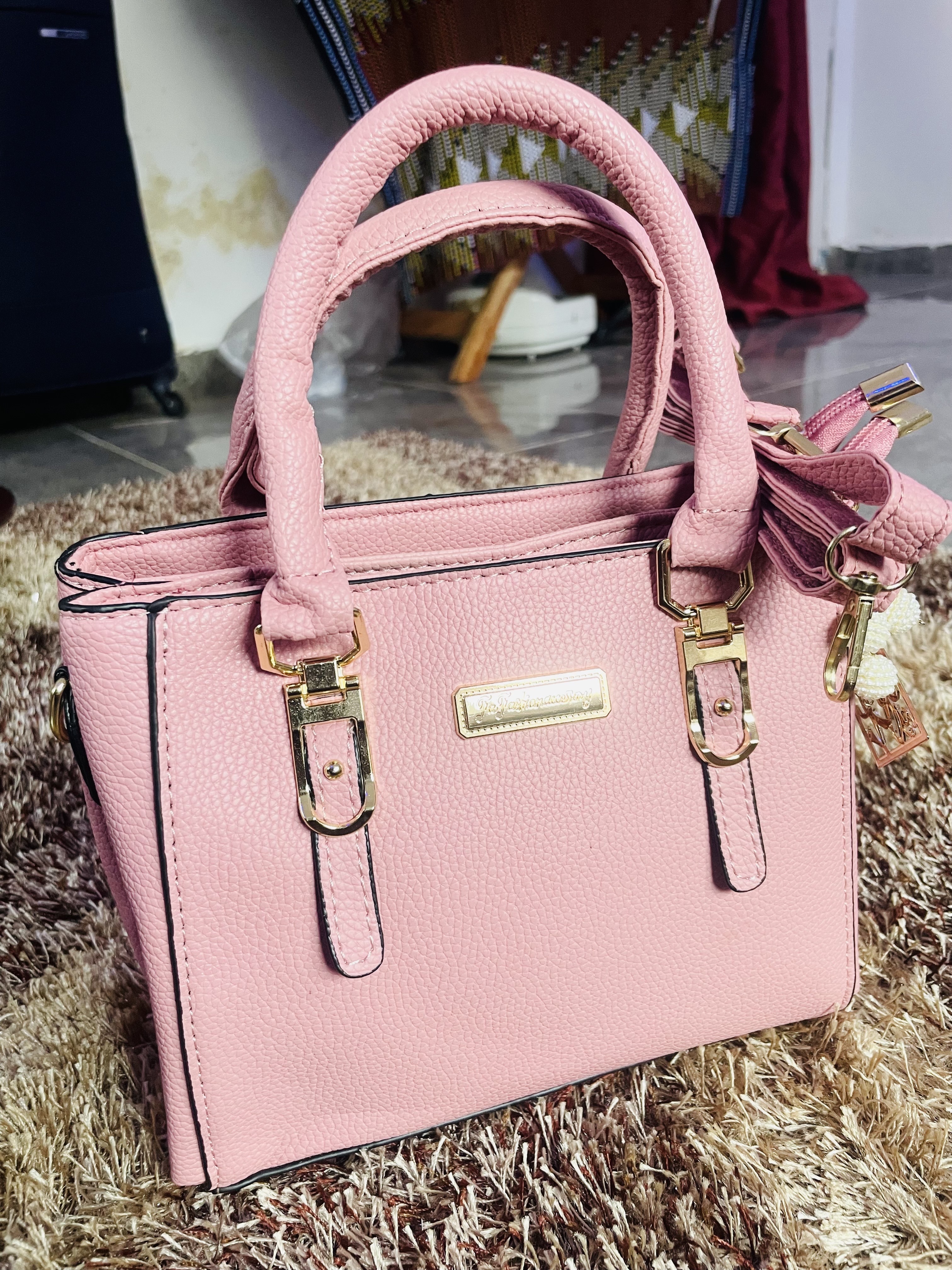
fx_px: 953
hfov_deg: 53.1
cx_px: 476
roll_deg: +5.4
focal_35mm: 26
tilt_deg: -22.3
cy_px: 635
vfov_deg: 67.3
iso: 125
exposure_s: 1/51
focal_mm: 4.2
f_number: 1.6
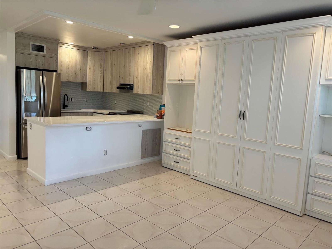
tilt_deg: -6.7
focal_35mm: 26
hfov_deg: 67.3
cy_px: 124
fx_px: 249
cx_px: 166
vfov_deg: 53.1
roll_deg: -3.0
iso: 100
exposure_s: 1/120
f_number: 1.6
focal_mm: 5.96
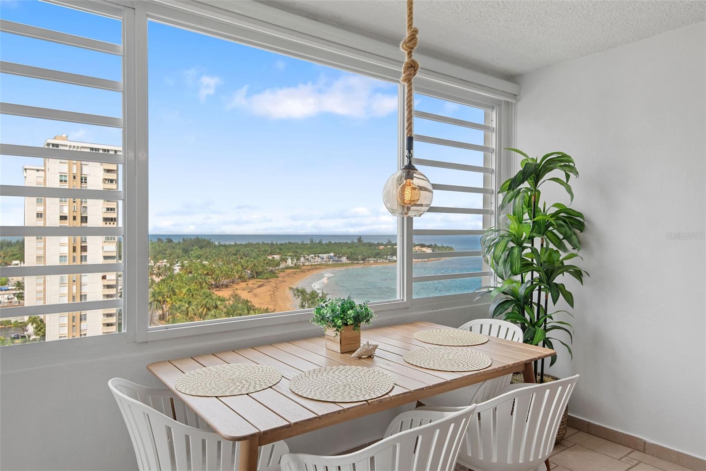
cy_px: 236
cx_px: 353
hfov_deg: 73.7
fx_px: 471
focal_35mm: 24
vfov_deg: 53.1
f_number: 8
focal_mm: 24
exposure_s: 1/30
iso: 320
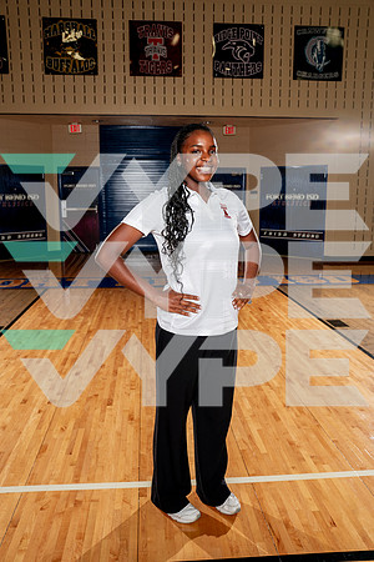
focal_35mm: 30
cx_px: 187
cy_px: 281
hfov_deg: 43.6
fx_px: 467
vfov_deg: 61.9
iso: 200
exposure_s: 1/250
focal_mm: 30
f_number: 5.6
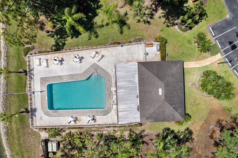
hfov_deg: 71.5
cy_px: 87
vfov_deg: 51.1
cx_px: 115
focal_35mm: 25
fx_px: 165
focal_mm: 8.38
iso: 110
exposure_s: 1/2500
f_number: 2.8
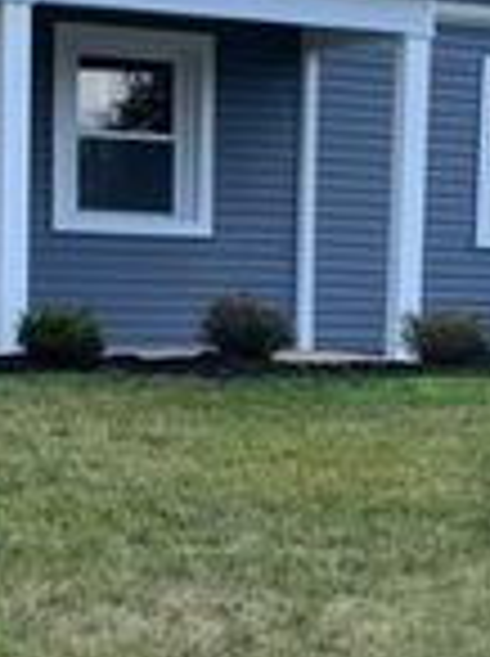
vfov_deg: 16.4
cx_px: 270
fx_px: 2253
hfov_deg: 12.4
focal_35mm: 119
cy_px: 538
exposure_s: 1/1086
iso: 50
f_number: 1.6
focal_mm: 5.1
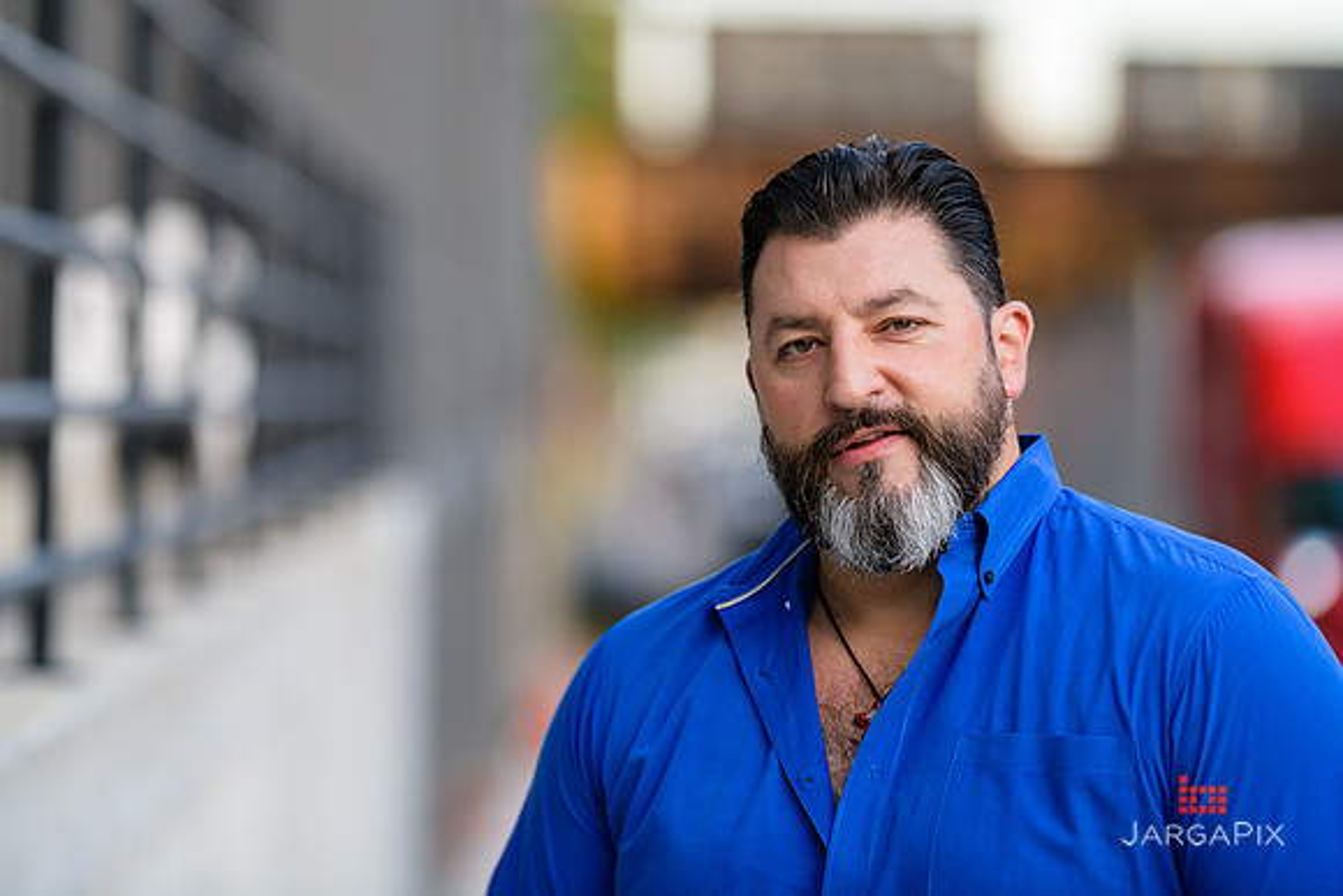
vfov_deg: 9.4
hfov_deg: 14.0
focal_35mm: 146
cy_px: 411
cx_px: 626
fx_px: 5455
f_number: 2
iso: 200
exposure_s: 1/250
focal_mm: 135
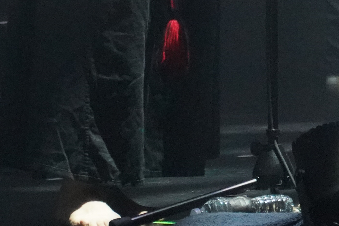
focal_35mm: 451
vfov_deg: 3.0
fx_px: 4246
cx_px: 500
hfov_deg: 4.5
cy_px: -228
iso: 12800
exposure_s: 1/160
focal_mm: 105
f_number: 4
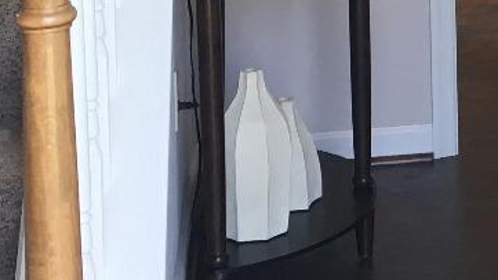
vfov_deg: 9.0
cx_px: 588
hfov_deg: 16.4
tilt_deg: -3.1
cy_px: -317
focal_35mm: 126
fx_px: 1664
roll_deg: +2.0
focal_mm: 4.15
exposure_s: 1/40
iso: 32
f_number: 2.2
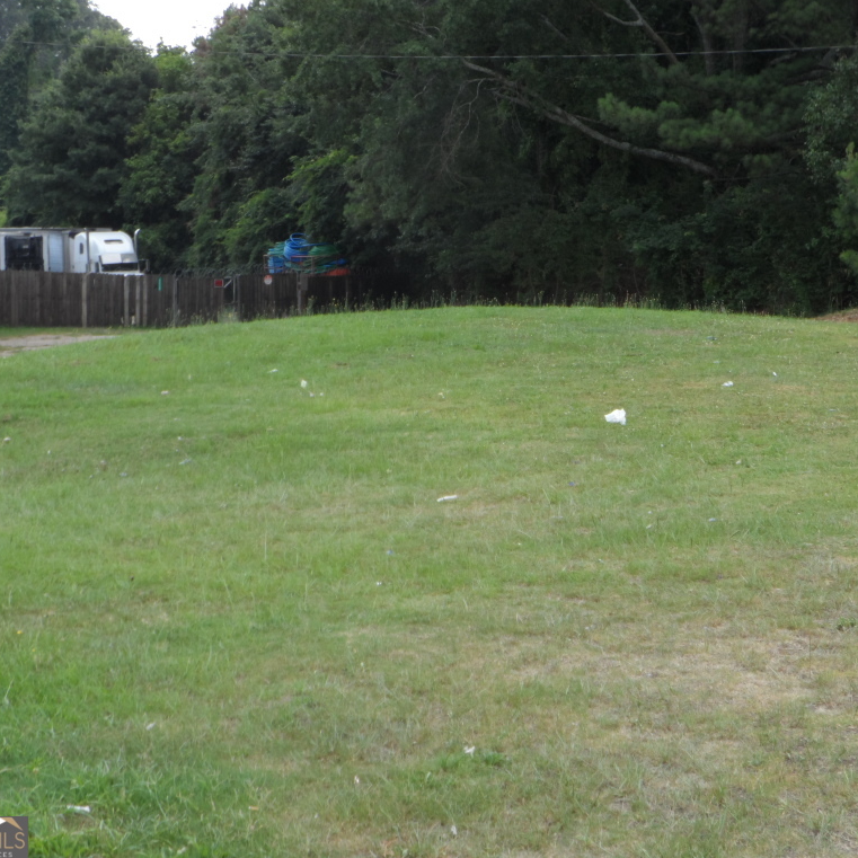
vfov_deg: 27.3
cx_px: 477
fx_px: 1767
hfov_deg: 27.3
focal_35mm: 63
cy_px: 426
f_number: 4
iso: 80
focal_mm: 8.7
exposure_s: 1/180
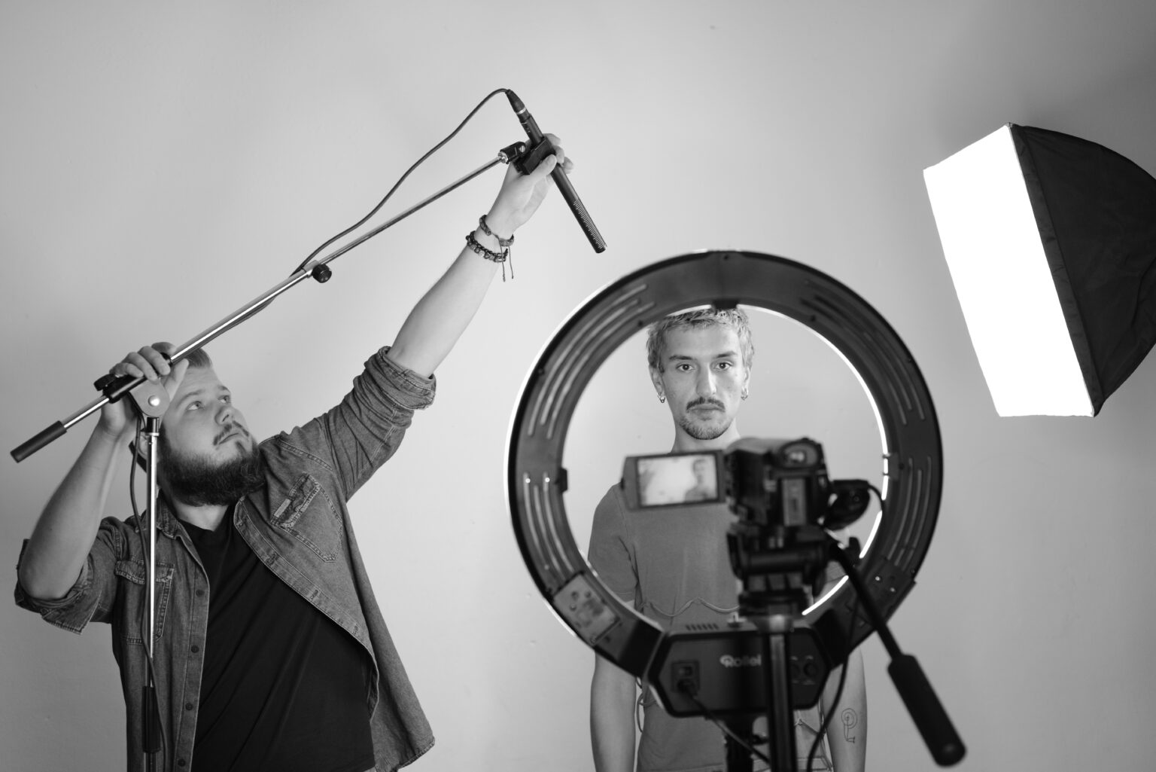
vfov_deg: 27.0
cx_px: 578
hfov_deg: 39.6
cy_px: 386
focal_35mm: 50
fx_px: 1606
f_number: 4
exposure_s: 1/160
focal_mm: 50
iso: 1250
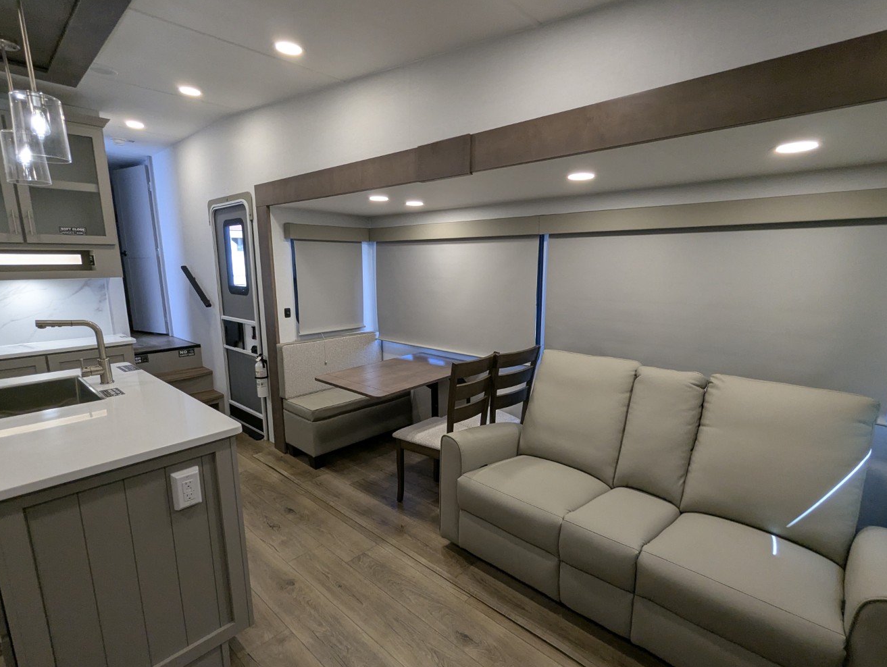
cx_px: 434
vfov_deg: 74.8
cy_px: 352
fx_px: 436
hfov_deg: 90.9
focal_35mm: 17
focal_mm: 2.35
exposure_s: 1/136
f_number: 2.2
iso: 251
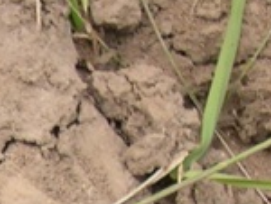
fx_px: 3497
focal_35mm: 446
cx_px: -403
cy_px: 522
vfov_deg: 3.3
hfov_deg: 4.3
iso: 100
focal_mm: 14.2
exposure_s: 1/253
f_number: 3.7
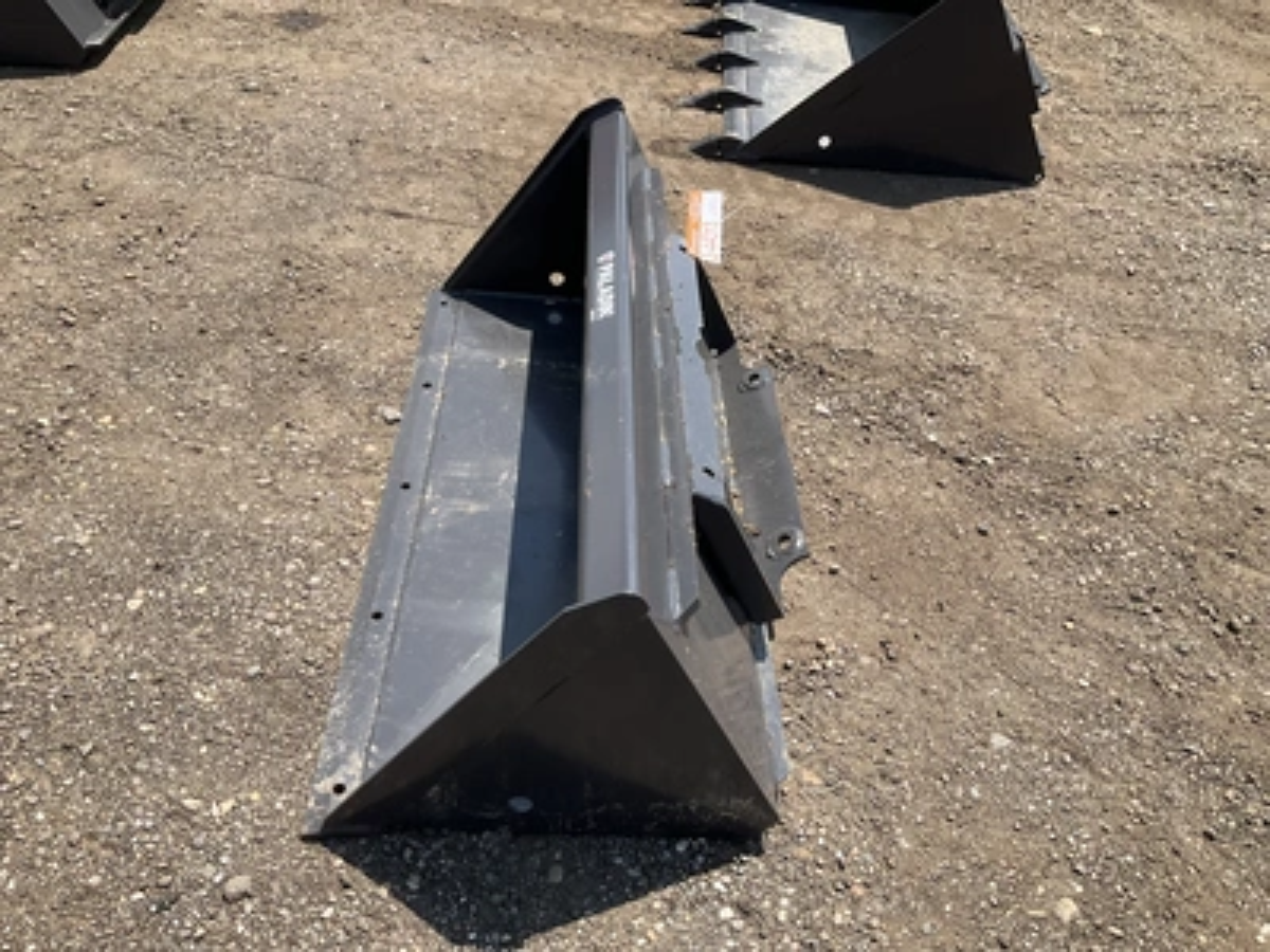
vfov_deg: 48.2
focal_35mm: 29
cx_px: 635
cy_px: 476
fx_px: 1064
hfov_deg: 61.7
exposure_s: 1/1221
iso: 25
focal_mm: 3
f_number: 1.8
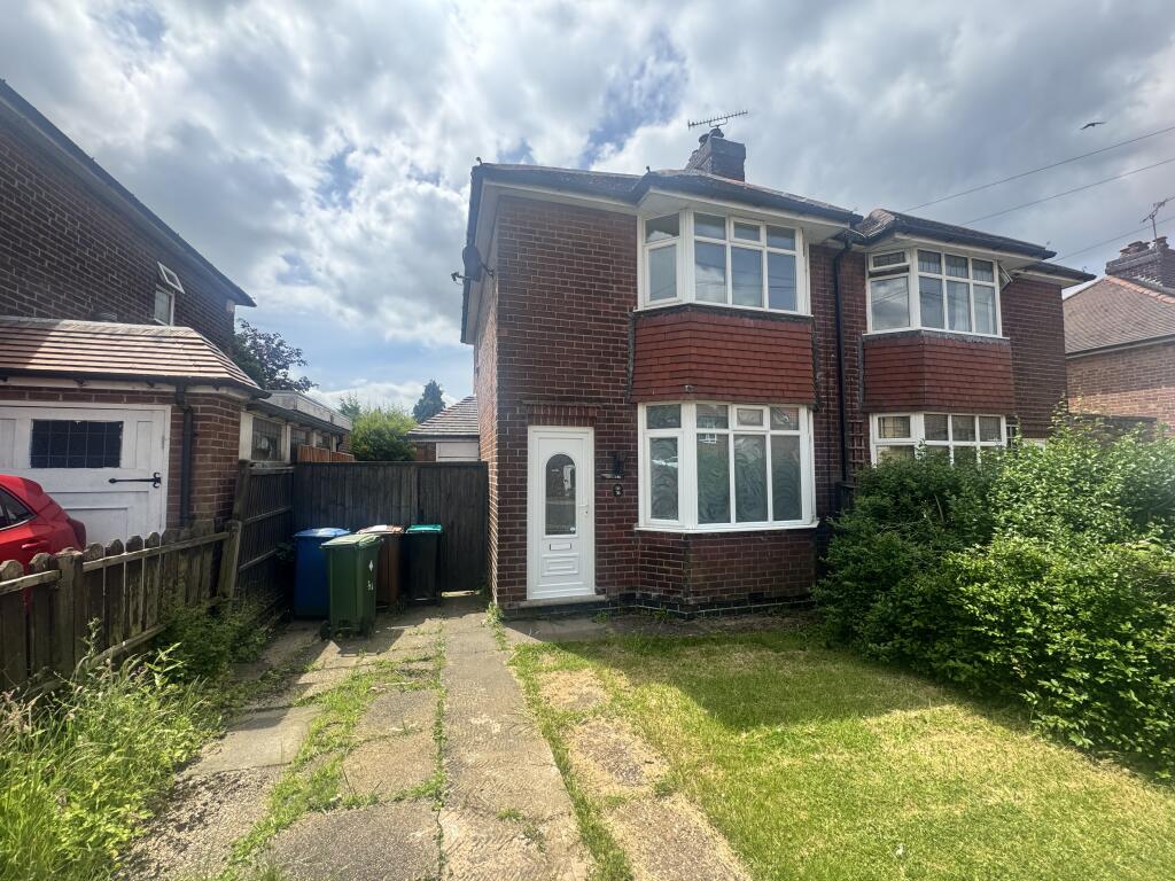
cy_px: 440
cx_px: 588
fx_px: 475
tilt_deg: +3.2
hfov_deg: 102.1
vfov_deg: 85.7
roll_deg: -0.2
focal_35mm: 14
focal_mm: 2.22
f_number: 2.2
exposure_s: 1/1160
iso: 50
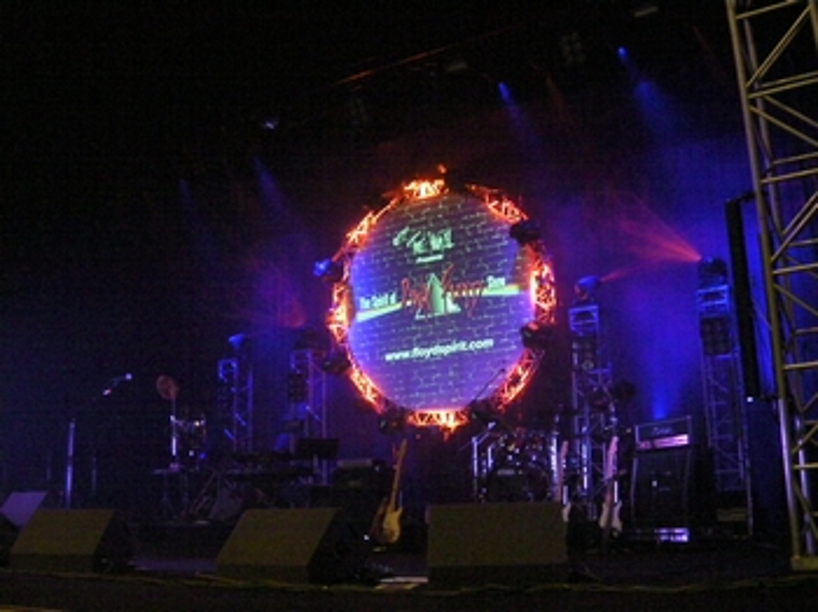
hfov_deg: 49.0
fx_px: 897
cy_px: 306
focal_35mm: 38
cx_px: 409
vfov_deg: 37.7
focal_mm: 6.8
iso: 800
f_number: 3.5
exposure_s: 1/15
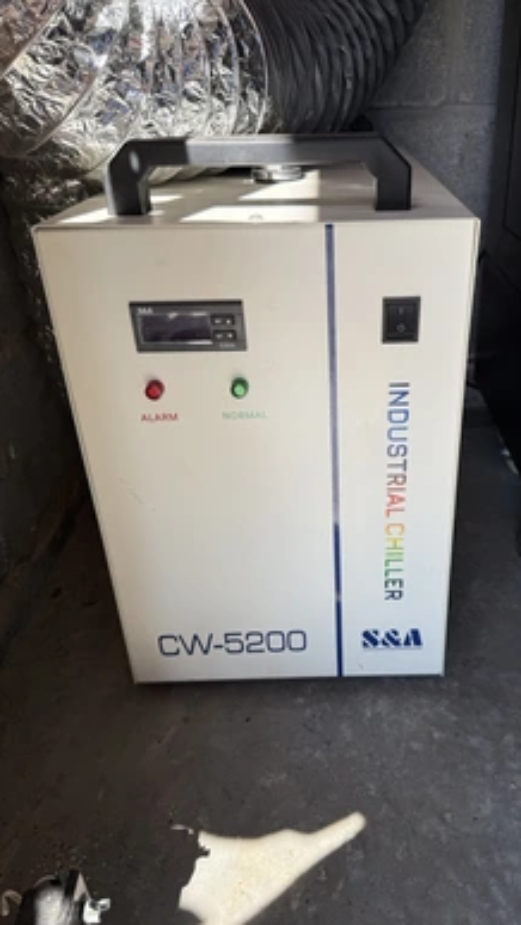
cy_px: 476
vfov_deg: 69.8
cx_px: 332
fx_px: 662
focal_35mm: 27
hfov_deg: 42.5
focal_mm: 6.76
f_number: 1.78
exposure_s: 1/992
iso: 80
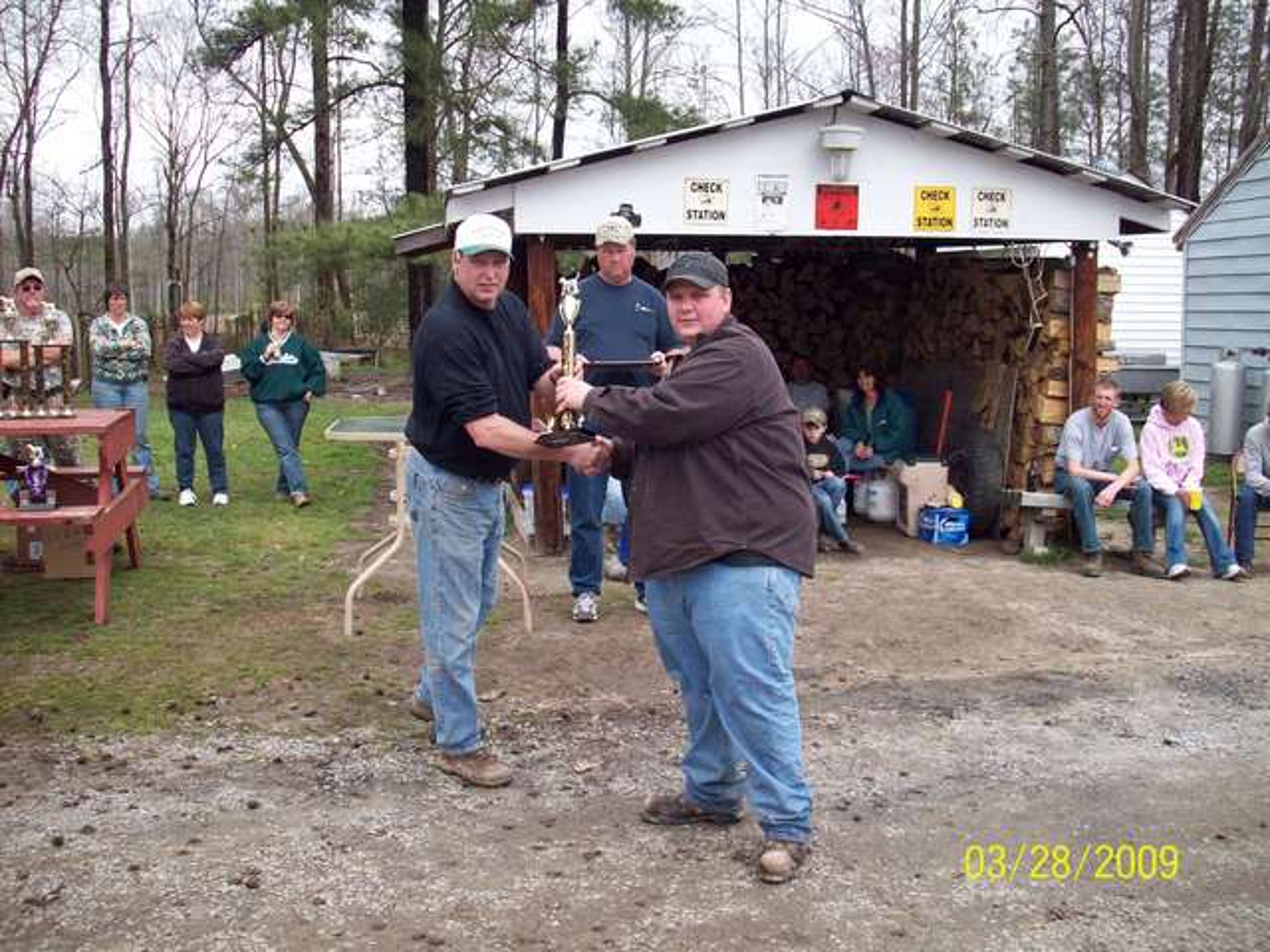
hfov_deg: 50.1
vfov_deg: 38.7
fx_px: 1357
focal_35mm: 37
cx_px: 635
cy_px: 476
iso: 80
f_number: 2.8
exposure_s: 1/478
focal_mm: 6.2
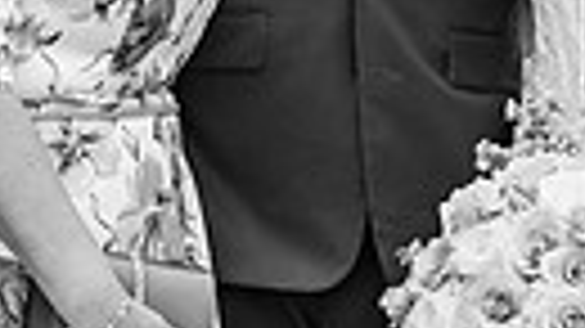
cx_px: 464
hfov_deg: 5.5
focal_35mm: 396
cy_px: 31
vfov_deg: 3.1
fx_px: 6140
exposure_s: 1/640
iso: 100
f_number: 2.2
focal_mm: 85
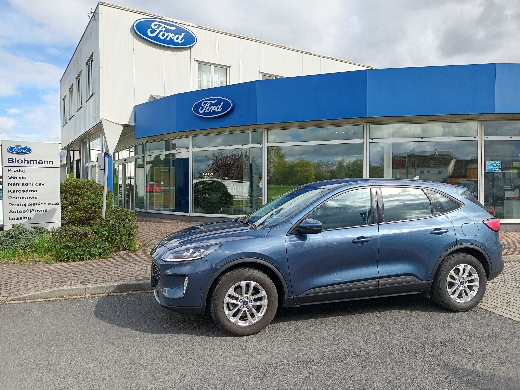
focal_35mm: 25
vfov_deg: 54.9
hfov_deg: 69.4
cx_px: 260
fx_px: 376
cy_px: 195
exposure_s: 1/624
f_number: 1.79
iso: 106
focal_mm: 4.69
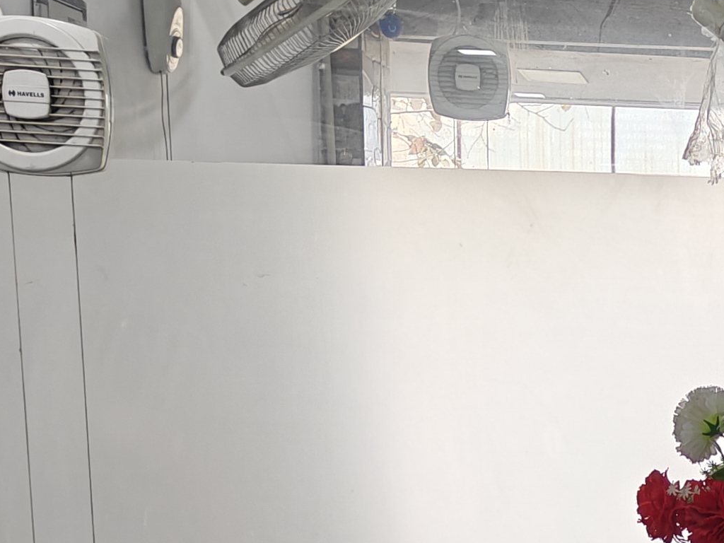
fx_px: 2008
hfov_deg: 18.9
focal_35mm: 96
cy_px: 838
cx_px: 959
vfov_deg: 14.3
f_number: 1.8
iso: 400
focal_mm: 5.59
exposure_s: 1/100
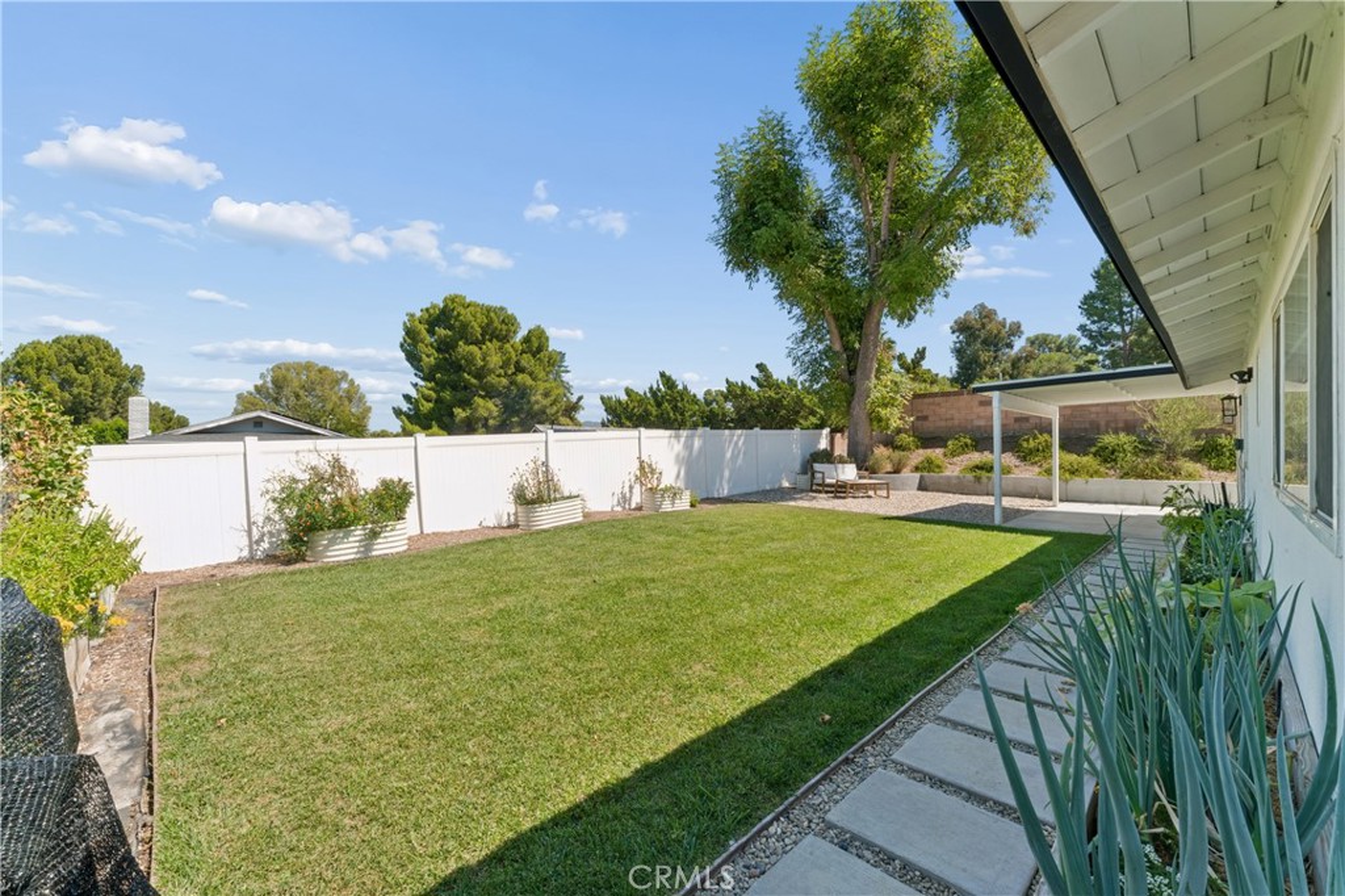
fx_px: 523
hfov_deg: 104.3
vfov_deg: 81.2
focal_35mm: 14
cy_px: 448
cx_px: 672
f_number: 22
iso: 100
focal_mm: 14
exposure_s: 1/8
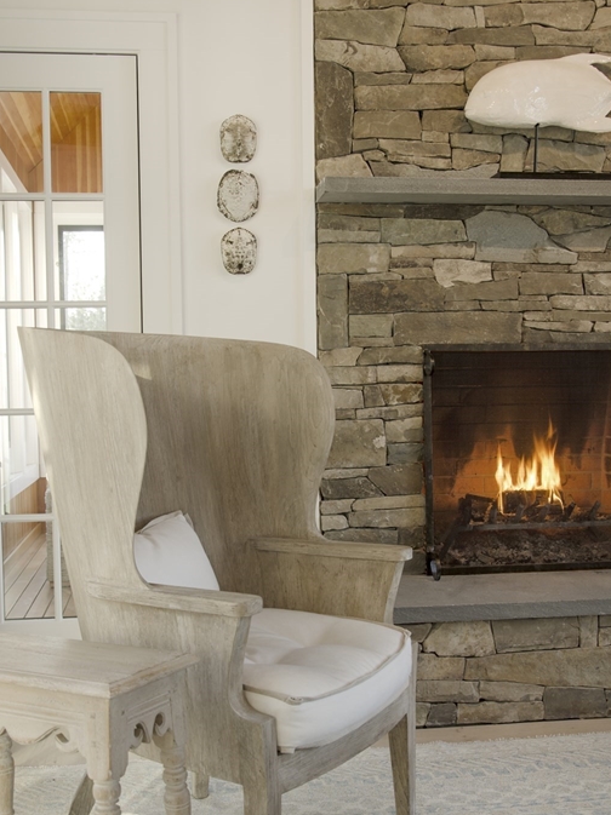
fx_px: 1084
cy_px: 449
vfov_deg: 41.2
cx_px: 306
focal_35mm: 46
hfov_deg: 31.5
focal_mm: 28
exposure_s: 1/13
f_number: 6.3
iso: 100
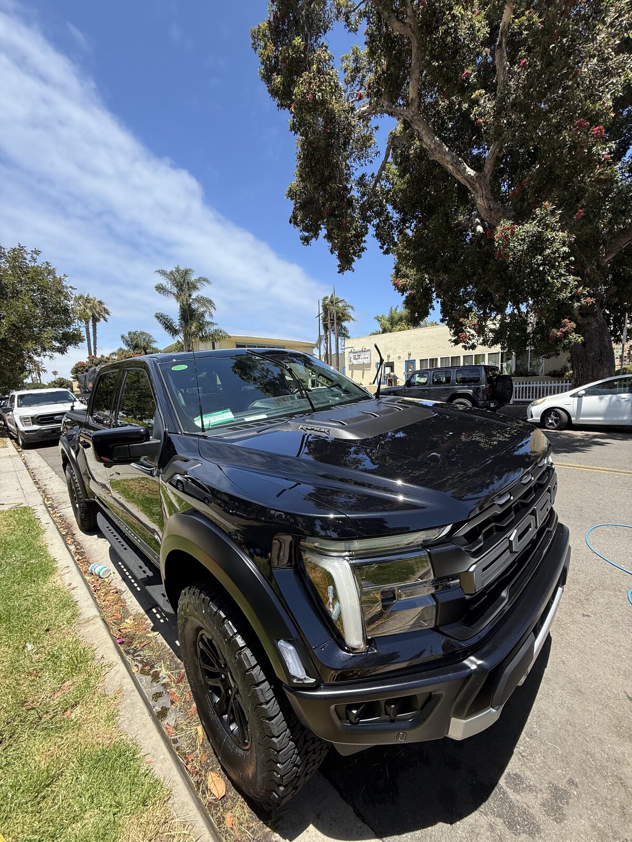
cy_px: 421
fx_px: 341
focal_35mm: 14
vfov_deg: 102.1
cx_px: 316
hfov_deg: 85.7
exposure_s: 1/1125
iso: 50
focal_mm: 2.22
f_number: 2.2
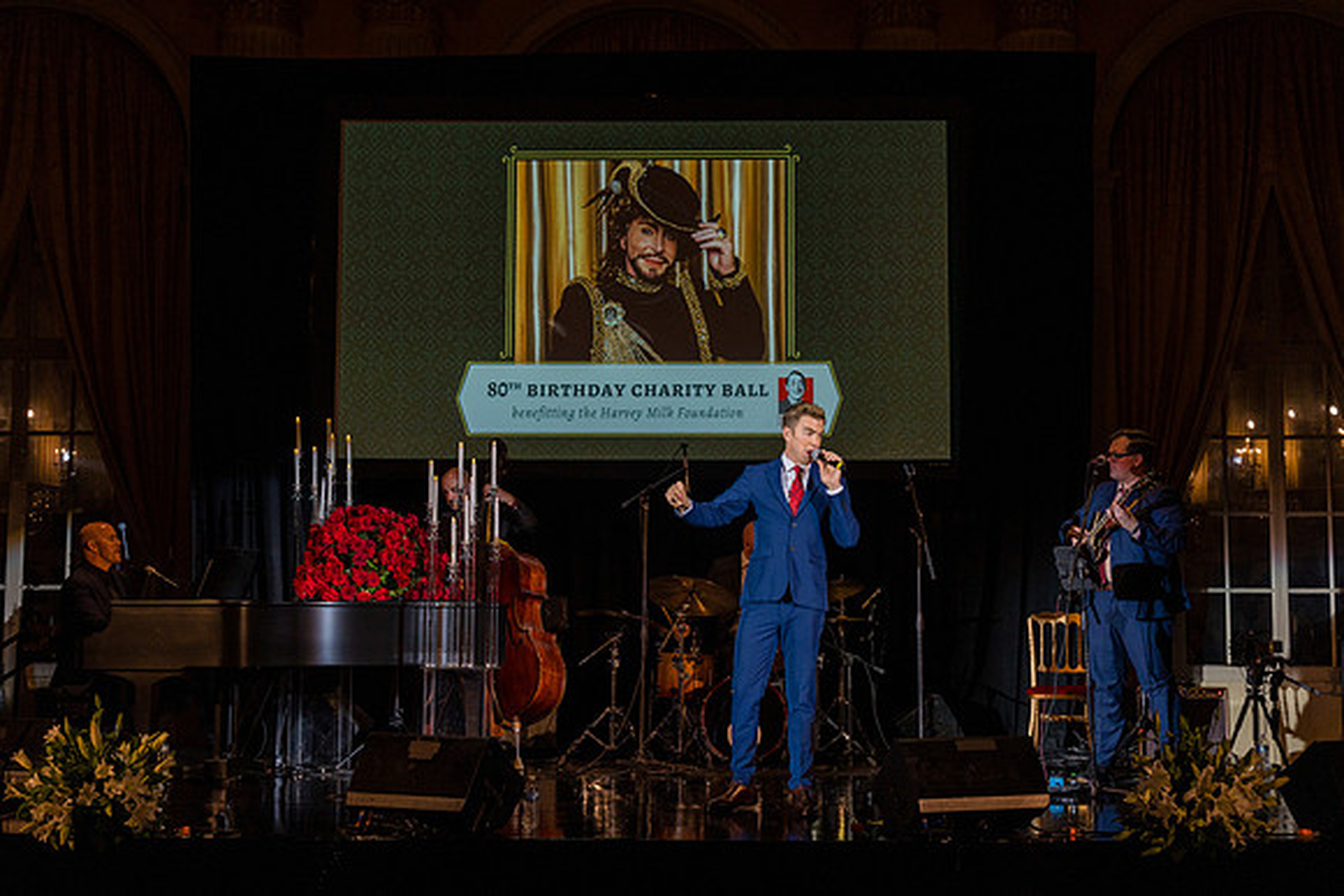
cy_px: 448
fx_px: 1680
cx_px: 672
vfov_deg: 29.9
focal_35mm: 45
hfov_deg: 43.6
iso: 800
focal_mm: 45
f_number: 5.6
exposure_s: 1/200
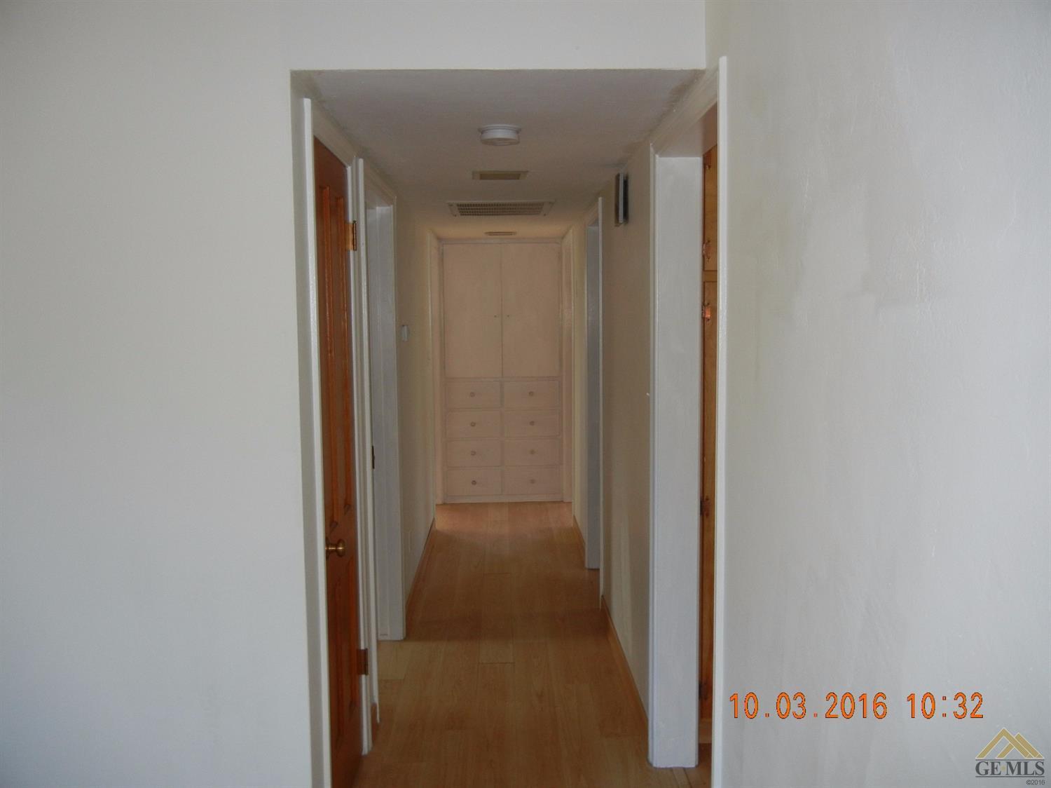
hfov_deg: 60.0
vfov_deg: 46.8
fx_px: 911
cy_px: 394
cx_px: 526
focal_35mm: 30
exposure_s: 1/30
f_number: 3.5
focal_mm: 5.4
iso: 200
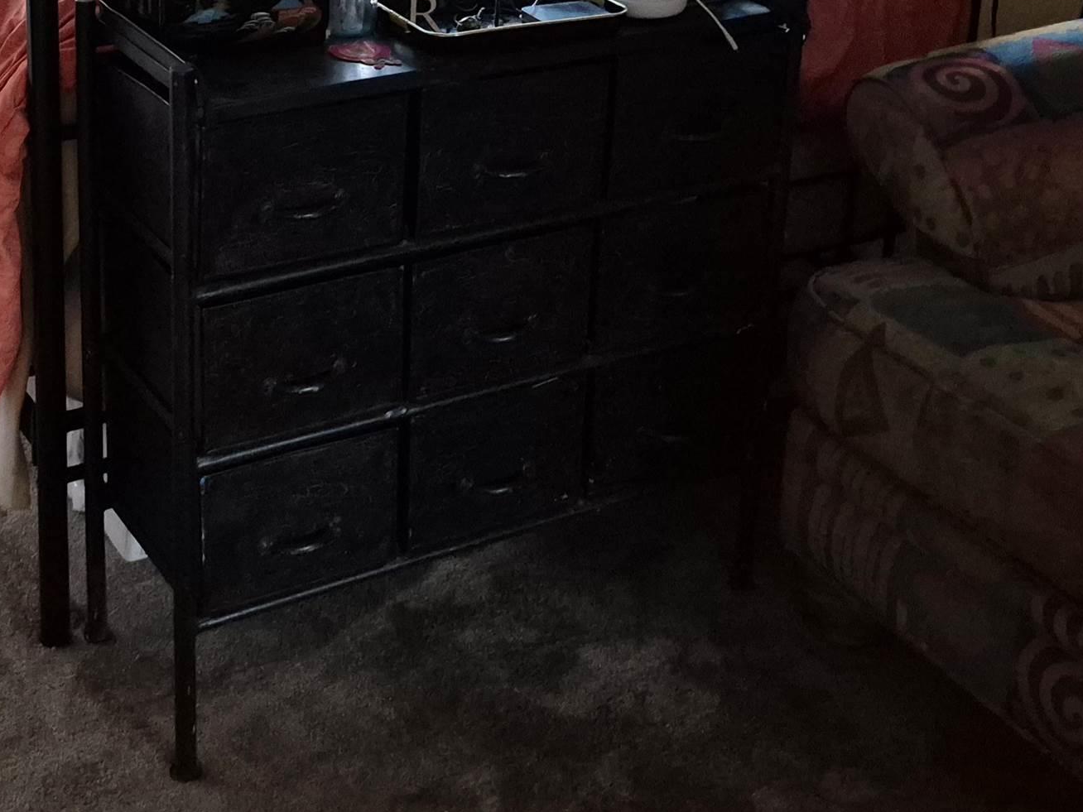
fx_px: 1689
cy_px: 26
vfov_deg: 25.8
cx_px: 284
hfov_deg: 34.9
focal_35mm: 54
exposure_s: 1/60
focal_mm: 5.4
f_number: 1.8
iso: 1250
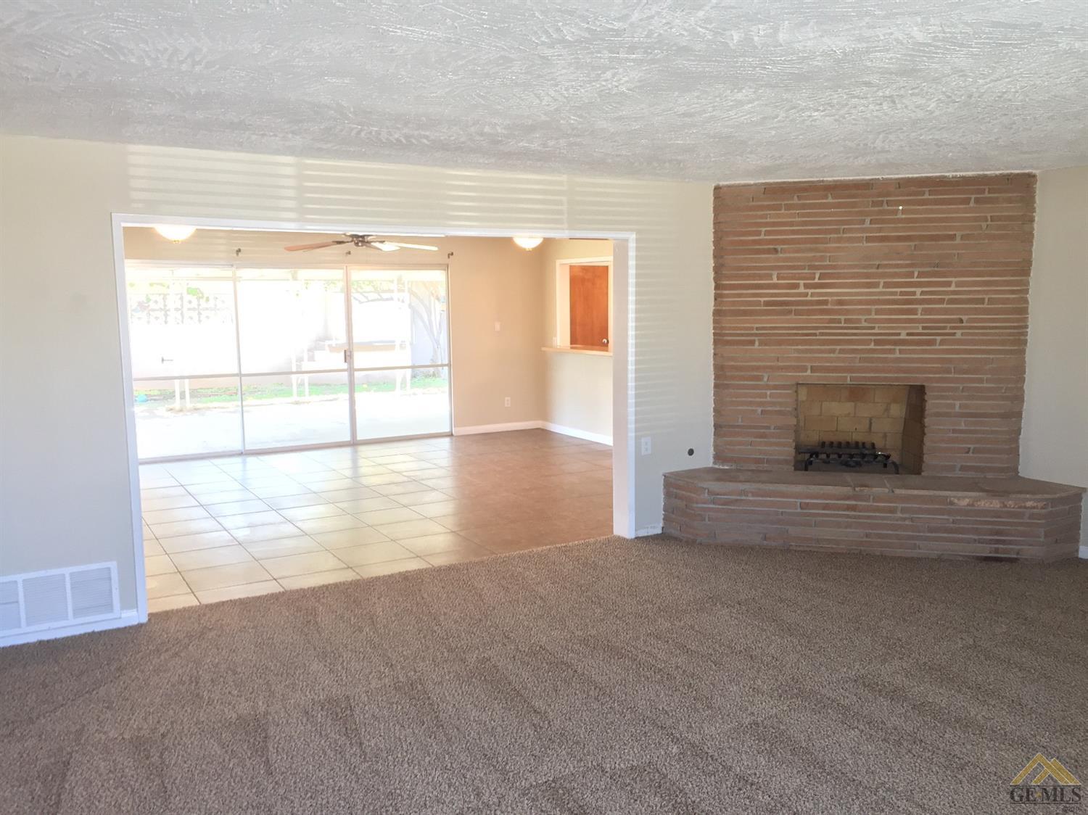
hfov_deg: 61.7
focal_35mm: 29
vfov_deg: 48.2
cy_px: 408
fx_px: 911
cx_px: 544
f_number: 2.2
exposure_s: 1/30
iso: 100
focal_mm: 4.15
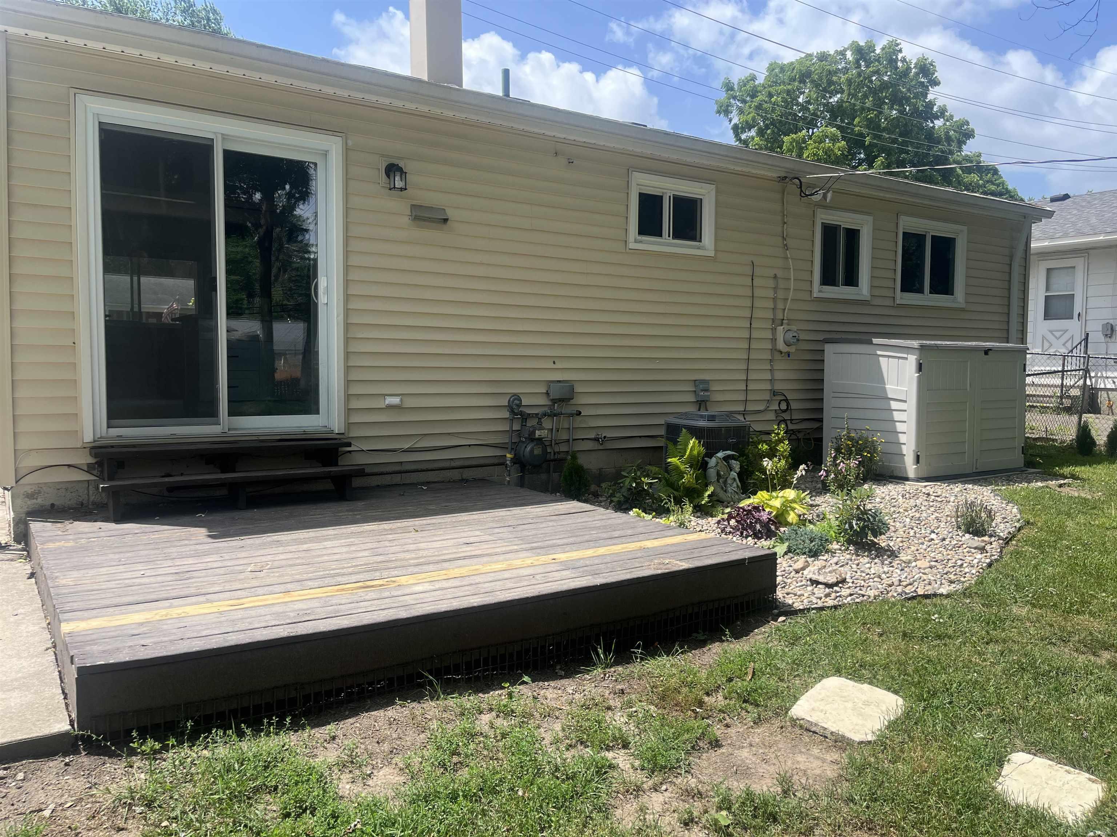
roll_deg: -0.3
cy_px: 418
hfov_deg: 67.3
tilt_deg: -3.9
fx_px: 839
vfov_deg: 53.1
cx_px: 558
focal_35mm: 26
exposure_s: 1/1890
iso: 50
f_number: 1.6
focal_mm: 5.1
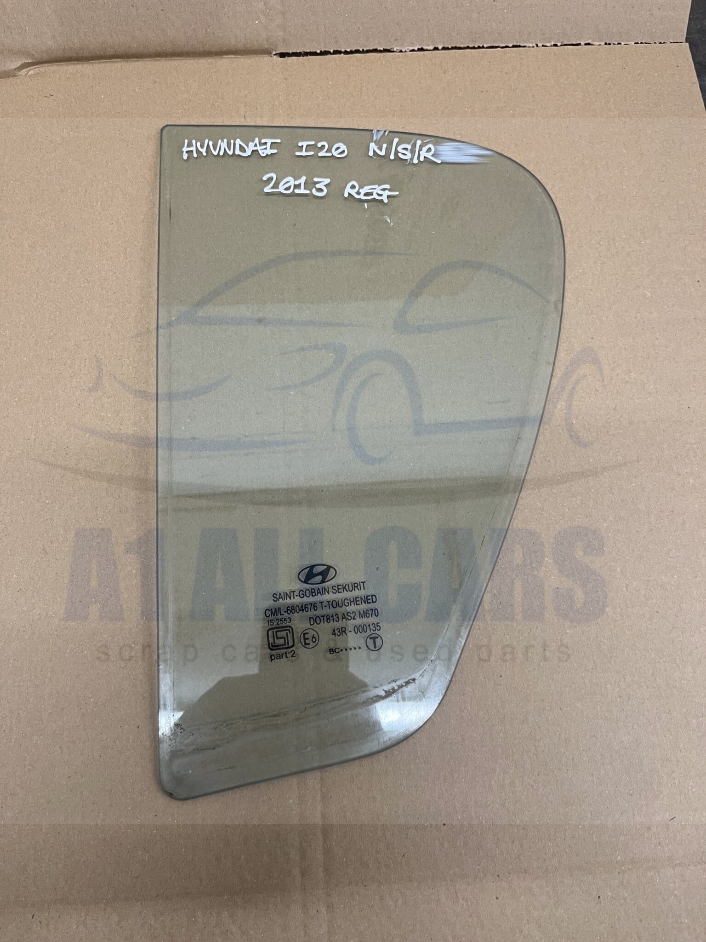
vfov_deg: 67.3
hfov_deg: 53.1
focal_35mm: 26
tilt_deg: -72.4
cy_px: 471
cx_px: 353
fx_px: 707
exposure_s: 1/50
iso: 100
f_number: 1.6
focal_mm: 5.1
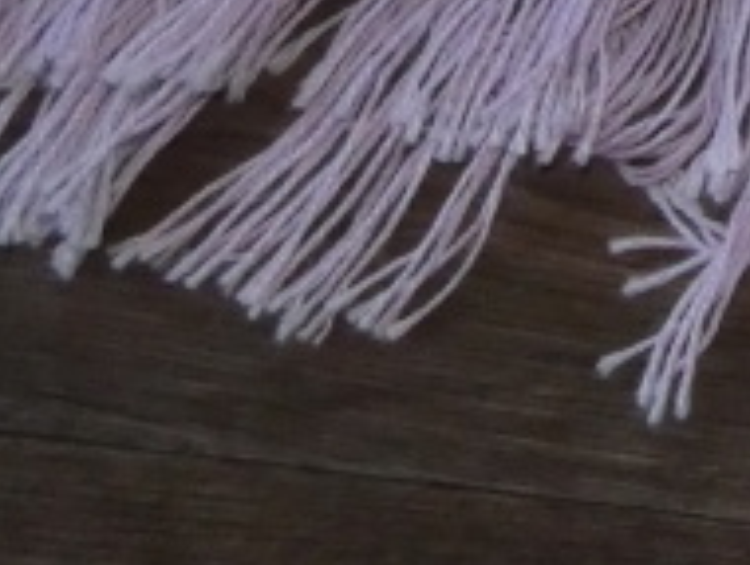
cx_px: 1161
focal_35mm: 84
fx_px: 1822
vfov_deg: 16.4
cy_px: -229
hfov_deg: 19.8
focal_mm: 3.6
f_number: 2.8
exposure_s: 1/125
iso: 800
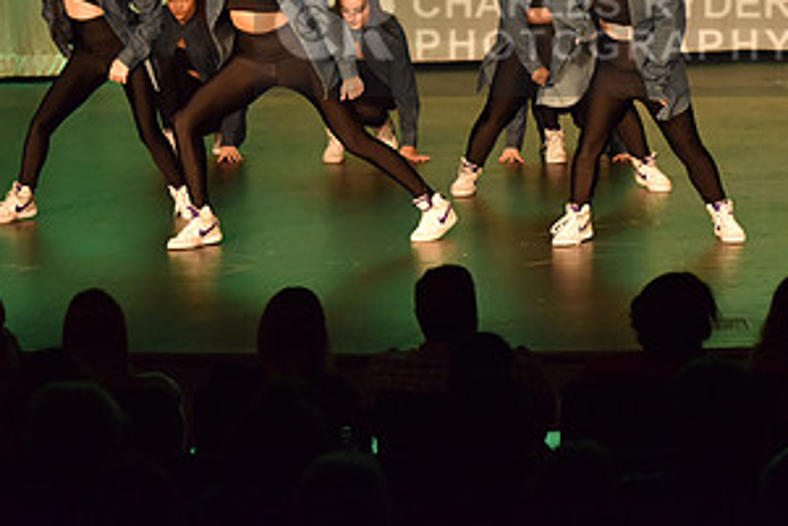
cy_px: 27
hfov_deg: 10.9
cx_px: 539
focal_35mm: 189
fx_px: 4139
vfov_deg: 7.3
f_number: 4
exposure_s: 1/250
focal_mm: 98
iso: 2000
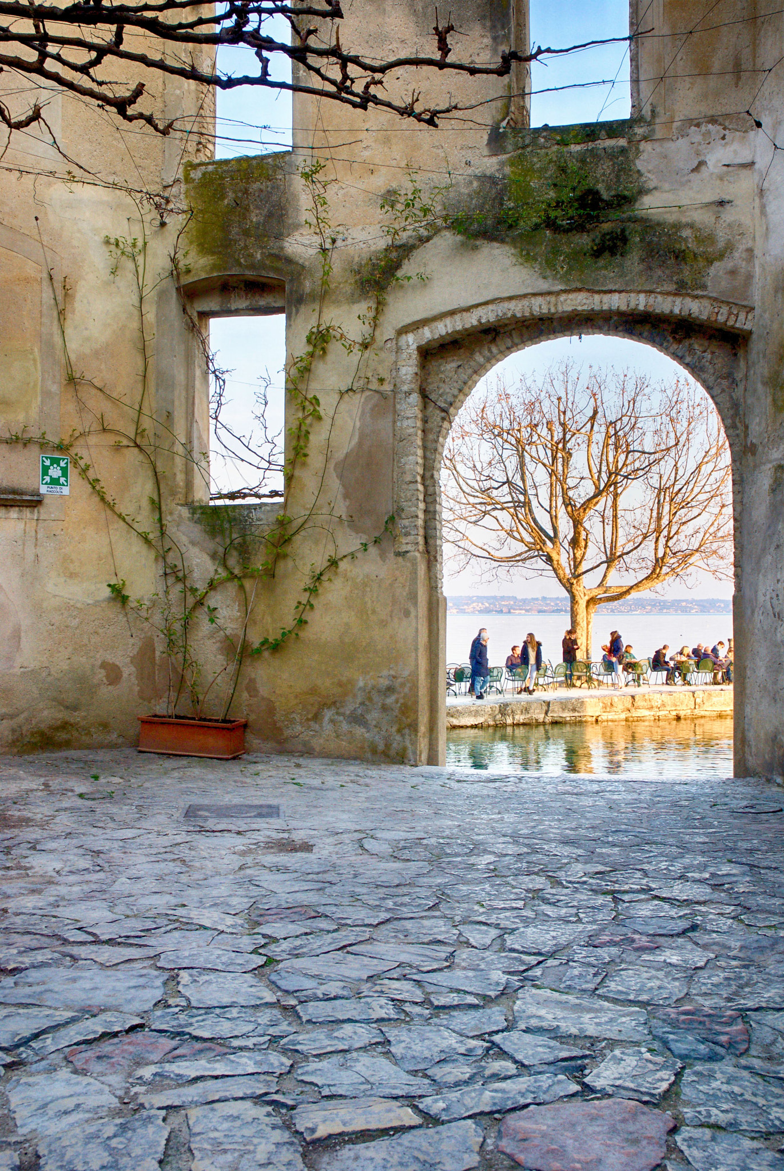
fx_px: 1221
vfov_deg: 51.2
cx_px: 392
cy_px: 586
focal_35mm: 38
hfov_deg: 35.6
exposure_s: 1/20
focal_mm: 25
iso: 100
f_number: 11
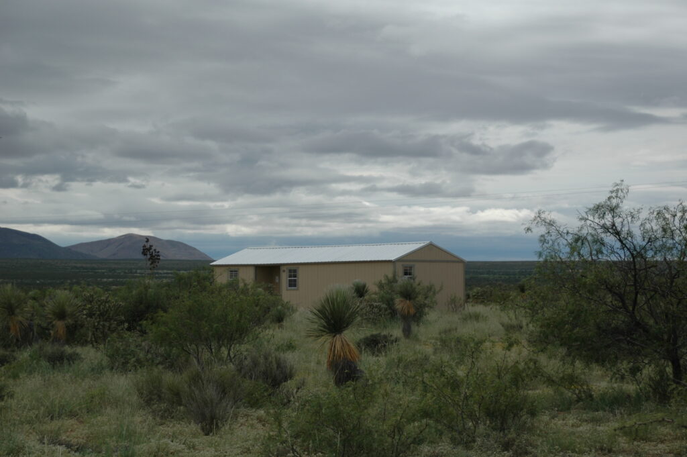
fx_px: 1716
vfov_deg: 15.2
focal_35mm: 90
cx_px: 344
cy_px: 228
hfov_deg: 22.6
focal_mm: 60
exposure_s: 1/2000
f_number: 5.3
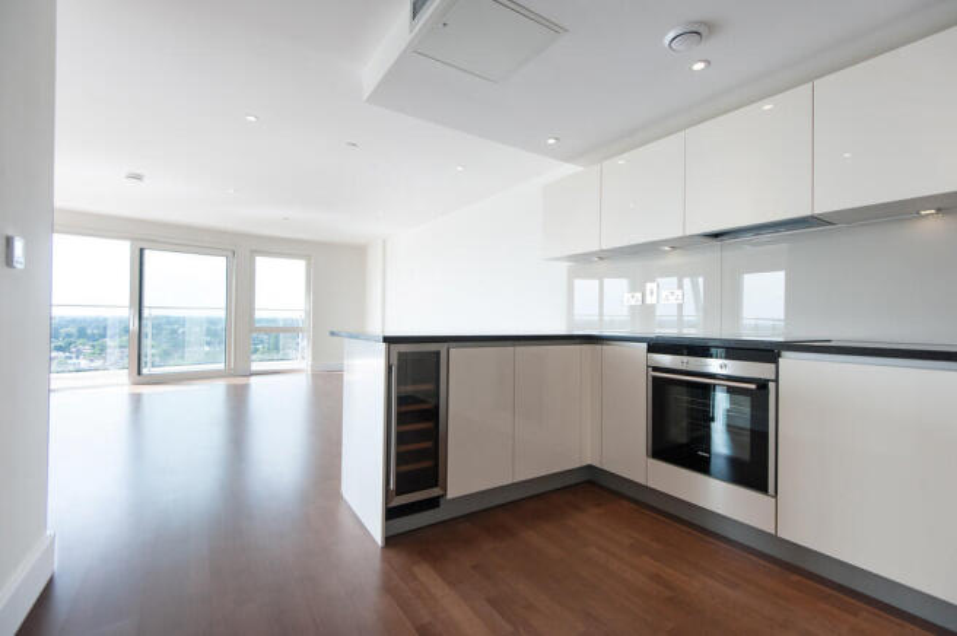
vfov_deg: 73.6
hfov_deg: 96.8
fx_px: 425
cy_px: 318
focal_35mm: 16
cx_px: 478
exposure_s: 1/160
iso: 320
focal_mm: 16
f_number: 8
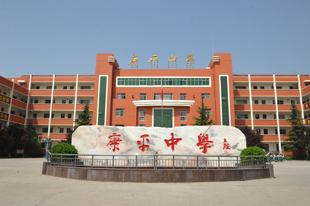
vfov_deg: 44.9
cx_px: 155
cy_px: 103
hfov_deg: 63.7
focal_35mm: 29
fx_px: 250
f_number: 10
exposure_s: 1/320
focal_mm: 29
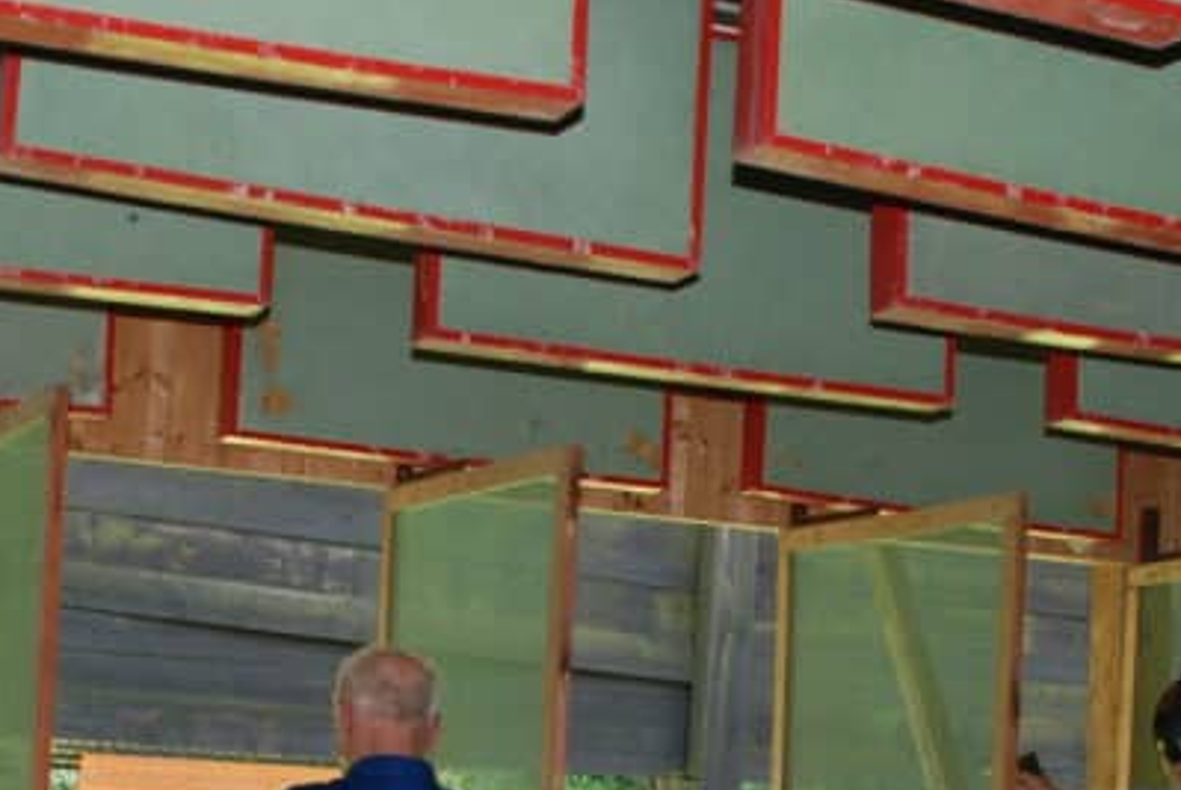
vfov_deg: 17.3
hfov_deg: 26.3
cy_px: 818
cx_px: 542
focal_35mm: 77
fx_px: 2529
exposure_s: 1/100
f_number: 3.8
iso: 200
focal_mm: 20
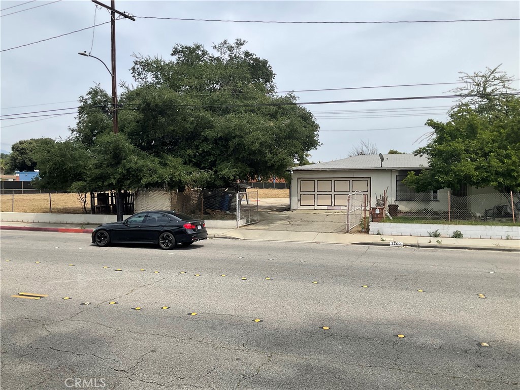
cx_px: 260
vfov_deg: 48.2
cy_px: 195
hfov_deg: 61.7
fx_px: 436
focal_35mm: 29
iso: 16
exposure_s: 1/2667
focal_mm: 3
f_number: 1.8
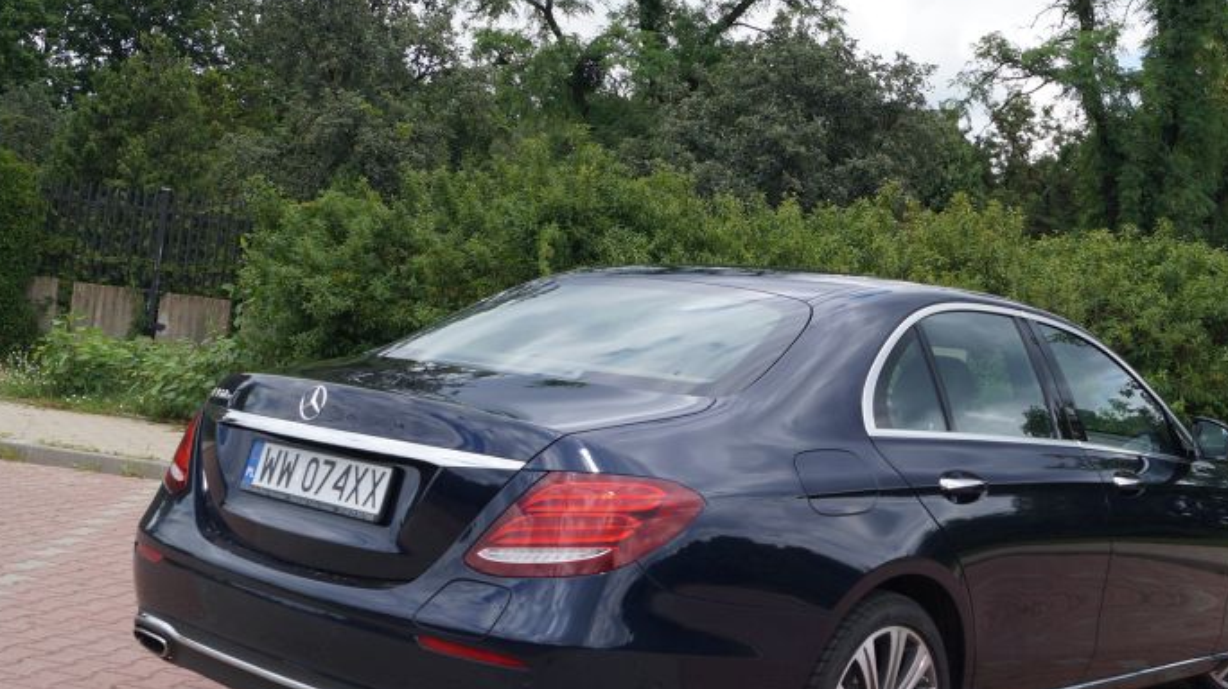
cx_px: 734
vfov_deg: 25.4
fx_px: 1530
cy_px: 408
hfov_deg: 43.5
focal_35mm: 47
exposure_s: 1/200
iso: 100
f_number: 7.1
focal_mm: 20
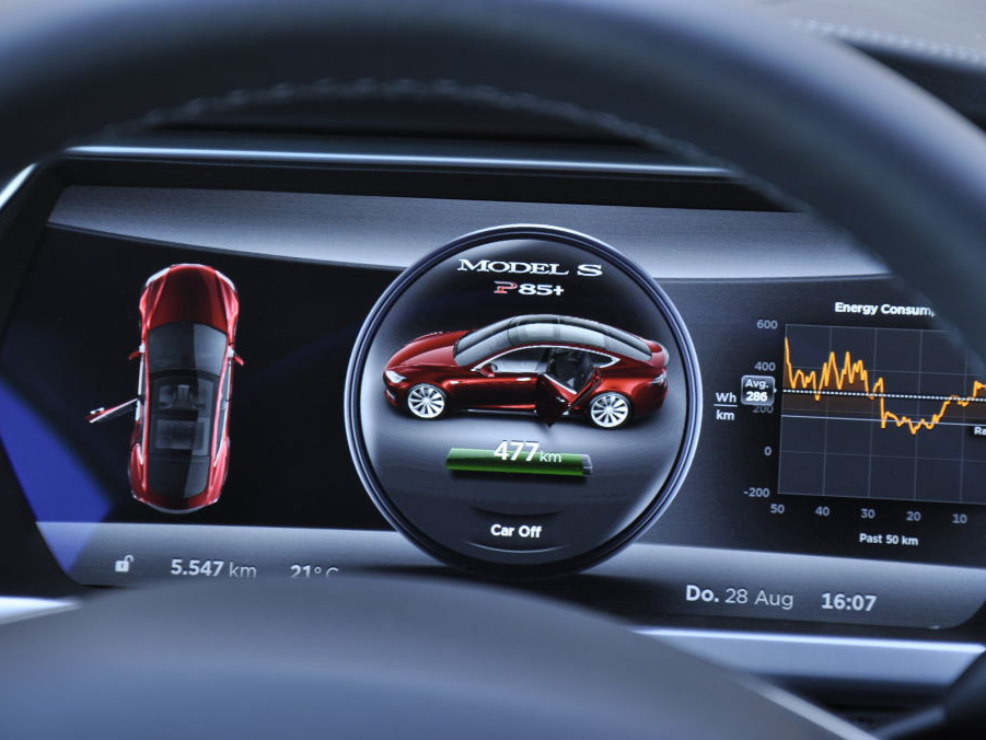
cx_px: 521
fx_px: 3732
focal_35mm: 131
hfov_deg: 15.1
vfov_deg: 11.3
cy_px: 369
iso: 320
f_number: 5.3
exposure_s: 1/40
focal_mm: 80
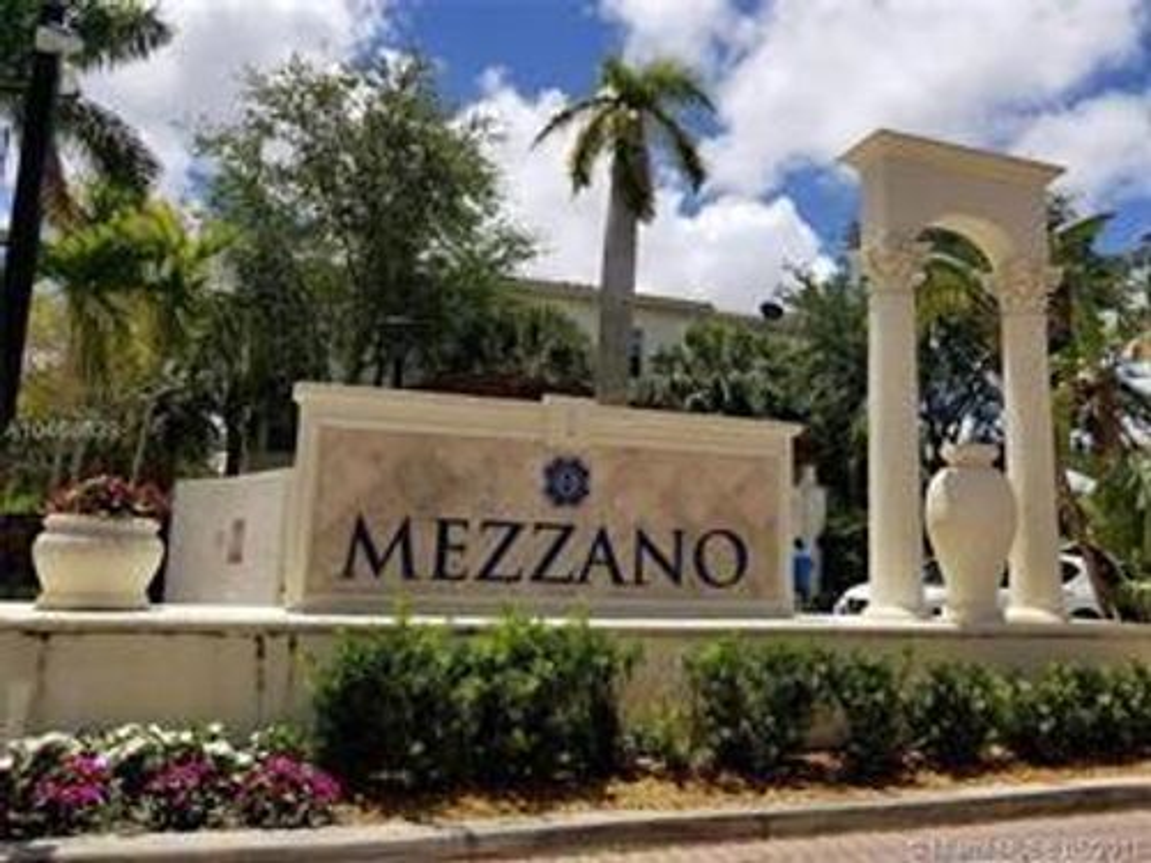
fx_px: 865
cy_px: 432
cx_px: 576
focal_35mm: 26
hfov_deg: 67.3
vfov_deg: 53.1
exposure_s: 1/4272
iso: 50
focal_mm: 4.25
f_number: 1.7
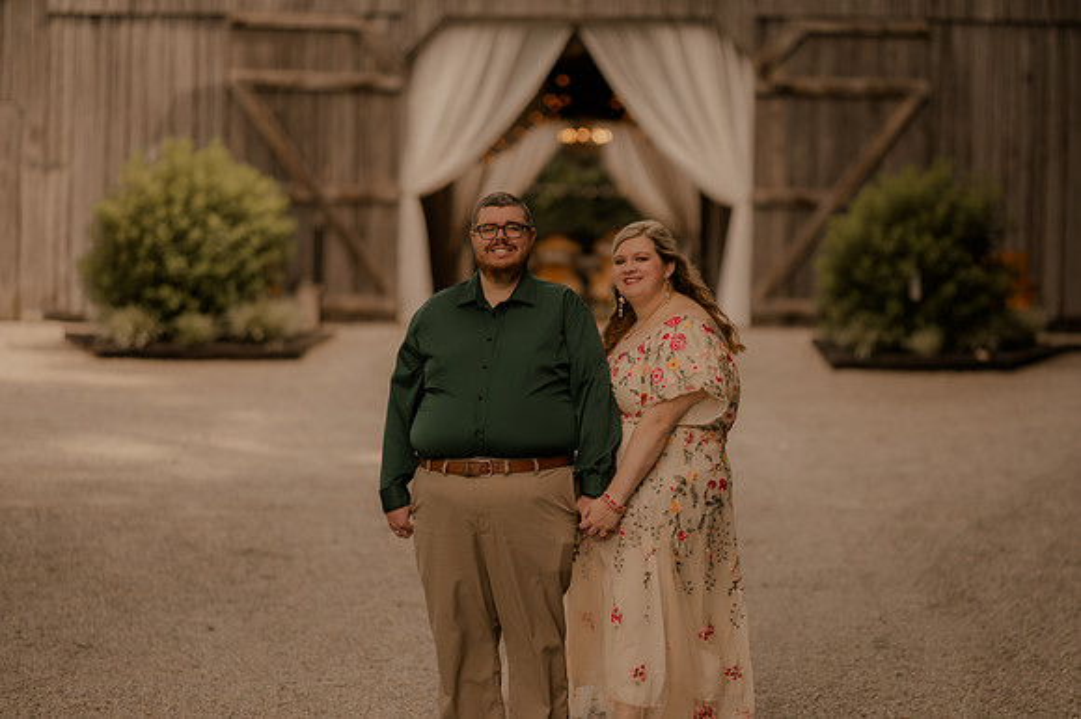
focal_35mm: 94
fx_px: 2826
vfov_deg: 14.5
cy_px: 389
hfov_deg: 21.7
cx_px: 585
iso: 250
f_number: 1.4
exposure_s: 1/2500
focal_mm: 85
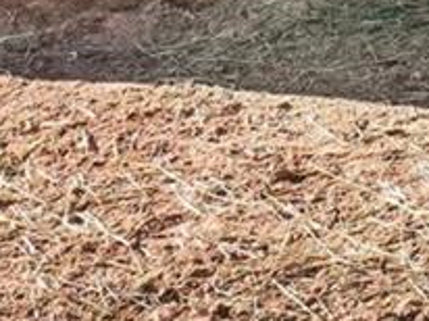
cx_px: 1027
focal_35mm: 112
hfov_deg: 13.2
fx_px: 1386
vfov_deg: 11.5
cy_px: -369
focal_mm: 10
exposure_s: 1/500
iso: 400
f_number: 8
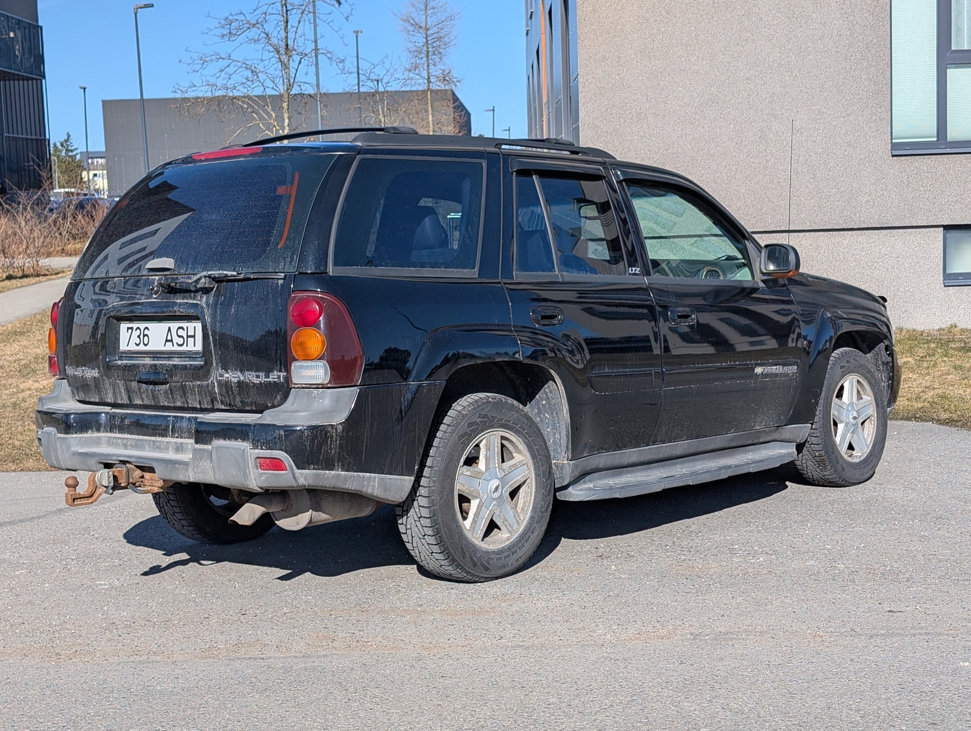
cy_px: 366
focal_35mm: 49
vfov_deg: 29.8
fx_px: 1377
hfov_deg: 38.9
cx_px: 486
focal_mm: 6.9
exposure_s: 1/1255
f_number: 1.68
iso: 23
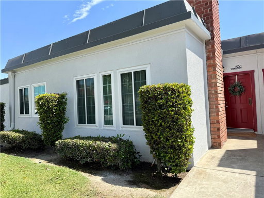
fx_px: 183
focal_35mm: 24
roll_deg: +2.6
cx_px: 132
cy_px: 99
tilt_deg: +3.8
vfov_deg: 56.8
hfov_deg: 71.6
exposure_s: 1/2525
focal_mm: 6.76
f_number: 1.78
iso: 80
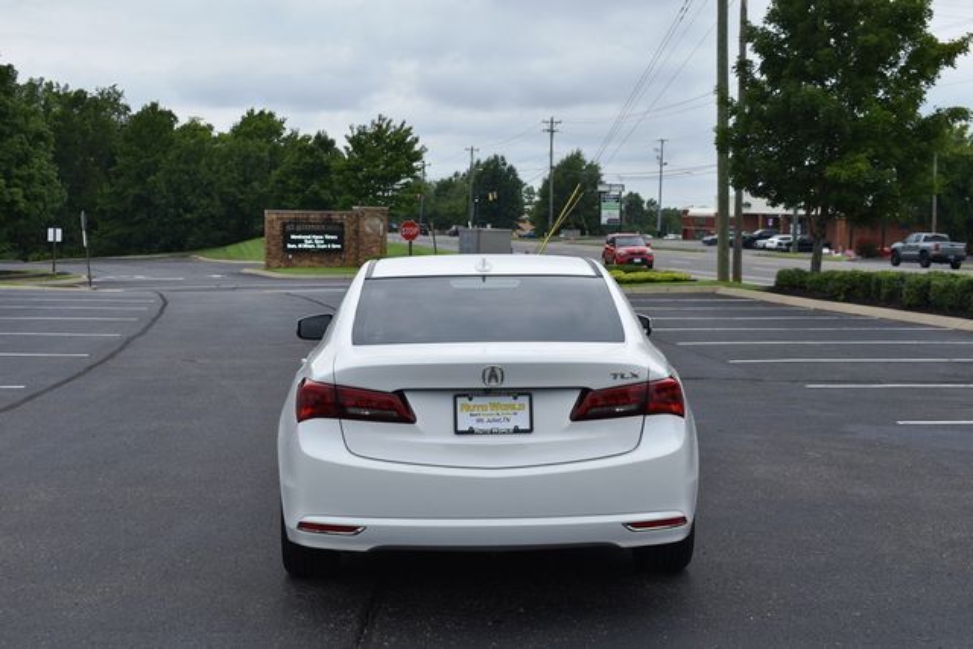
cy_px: 324
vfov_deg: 25.8
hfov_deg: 37.8
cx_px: 486
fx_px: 1419
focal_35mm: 52
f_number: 8
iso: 100
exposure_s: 1/250
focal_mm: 35
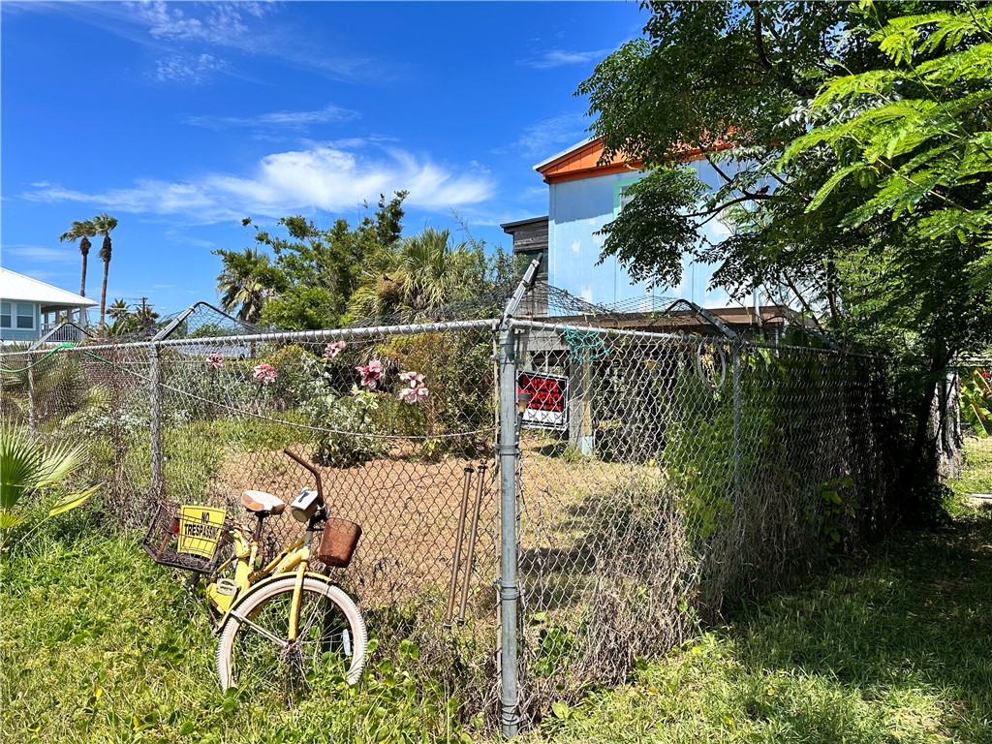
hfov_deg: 71.6
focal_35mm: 24
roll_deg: -0.5
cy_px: 372
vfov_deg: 56.8
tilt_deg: -0.4
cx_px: 496
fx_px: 688
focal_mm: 6.86
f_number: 1.78
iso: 80
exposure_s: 1/3717
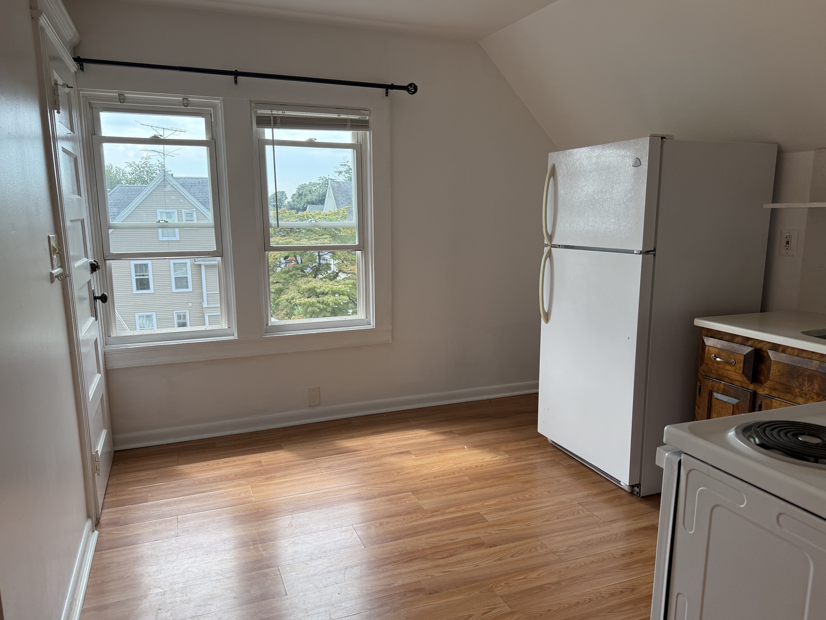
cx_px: 421
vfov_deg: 54.9
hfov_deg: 69.4
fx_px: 597
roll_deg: +0.3
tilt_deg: -8.7
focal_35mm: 25
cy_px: 320
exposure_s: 1/517
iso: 100
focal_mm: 6.76
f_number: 1.78
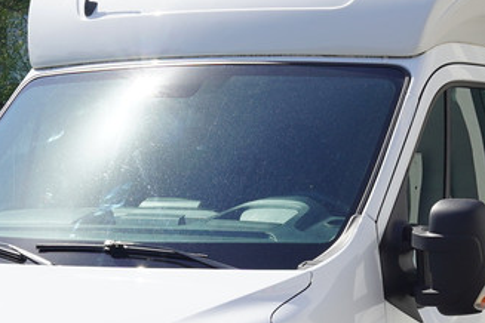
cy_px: 284
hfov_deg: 14.7
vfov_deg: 9.8
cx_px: 295
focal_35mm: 139
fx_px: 1872
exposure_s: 1/160
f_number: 10
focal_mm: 32.2
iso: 100
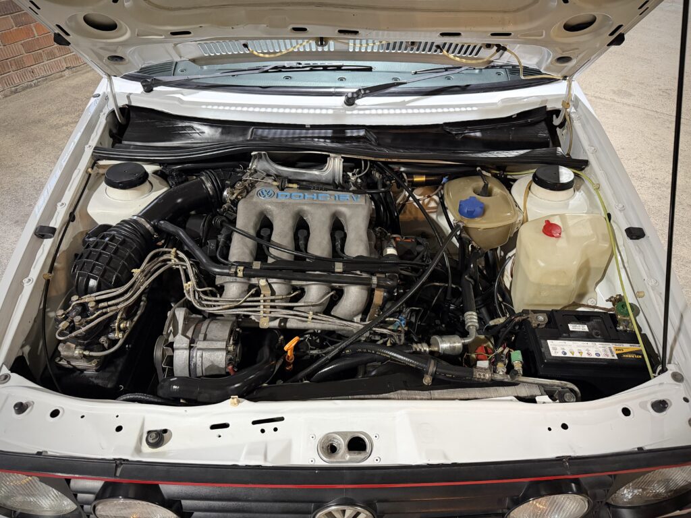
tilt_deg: -42.5
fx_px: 479
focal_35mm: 24
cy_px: 259
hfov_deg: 71.6
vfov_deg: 56.8
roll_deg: -1.2
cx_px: 346
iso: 500
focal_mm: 6.76
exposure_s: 1/50
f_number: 1.78
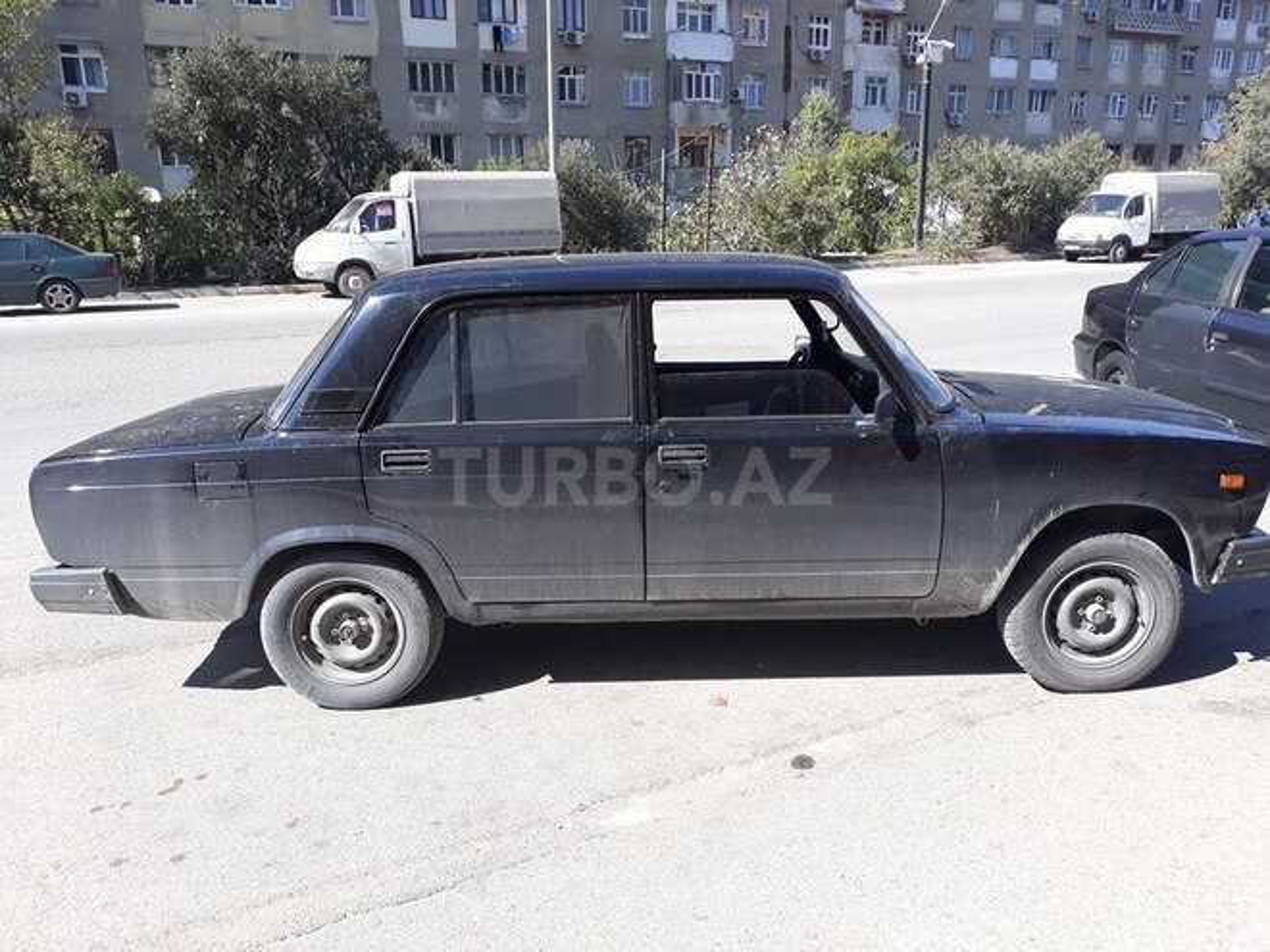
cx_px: 635
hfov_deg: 65.3
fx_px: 991
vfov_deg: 51.4
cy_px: 476
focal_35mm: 27
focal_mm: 3.71
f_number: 1.7
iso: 40
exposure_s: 1/655
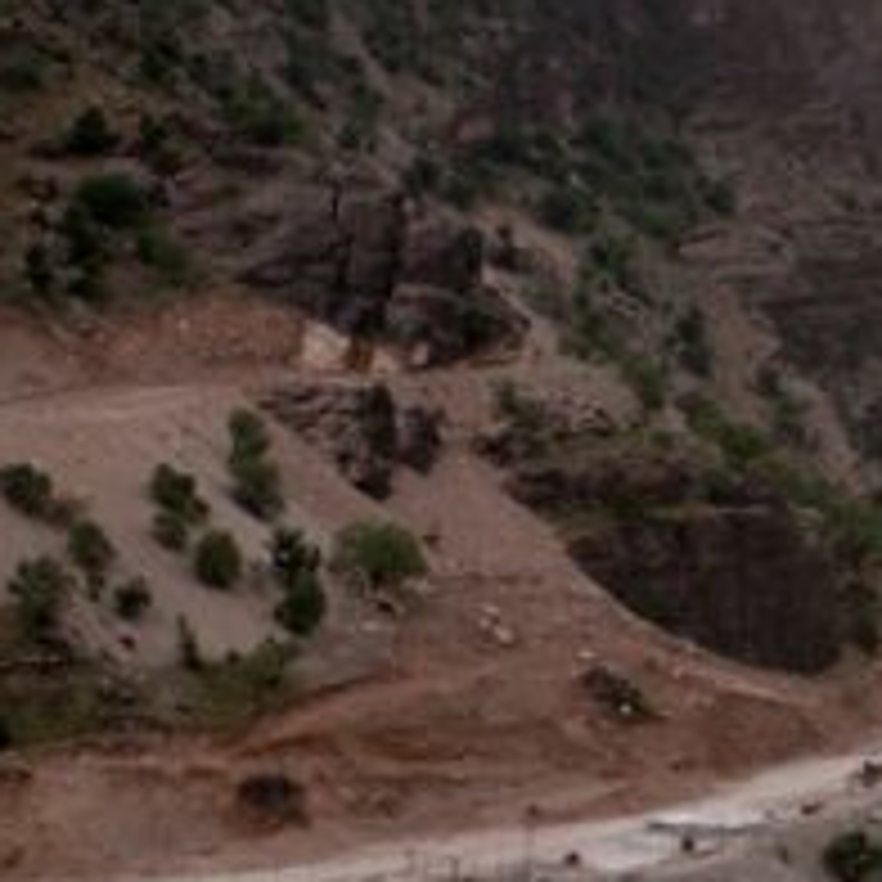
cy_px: 641
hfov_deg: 20.8
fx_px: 2306
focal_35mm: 80
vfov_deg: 21.5
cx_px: 932
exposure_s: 1/8
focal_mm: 24
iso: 100
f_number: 22
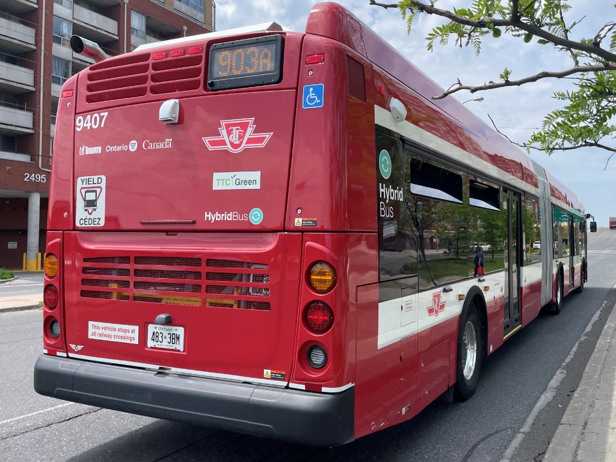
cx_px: 308
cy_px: 231
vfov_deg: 53.1
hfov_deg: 67.3
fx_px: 463
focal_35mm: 26
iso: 32
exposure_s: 1/2092
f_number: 1.6
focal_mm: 4.2
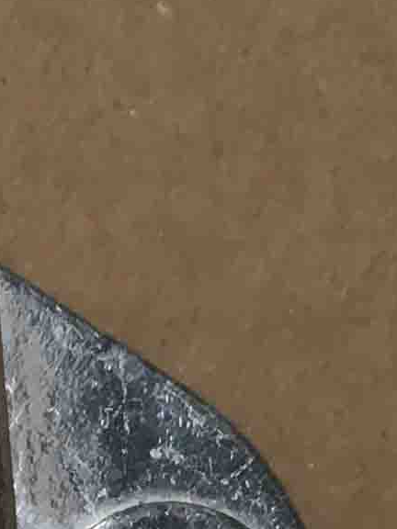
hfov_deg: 6.9
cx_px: -585
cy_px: 1081
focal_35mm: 203
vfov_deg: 9.1
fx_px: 3104
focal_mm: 4.15
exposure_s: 1/33
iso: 25
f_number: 2.2
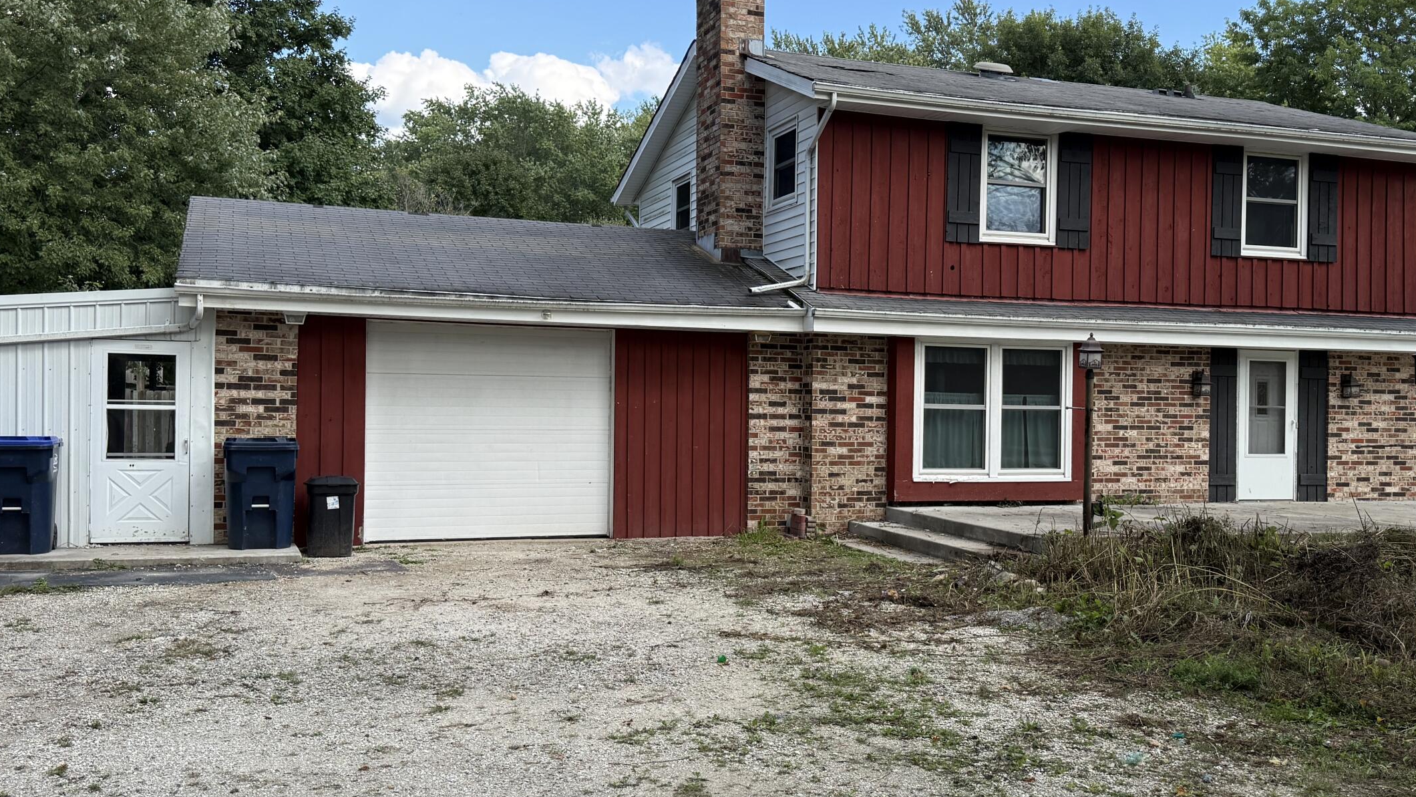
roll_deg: -0.9
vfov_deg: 32.0
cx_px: 803
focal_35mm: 37
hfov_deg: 53.8
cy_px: 412
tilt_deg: -0.1
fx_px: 1389
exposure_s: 1/1464
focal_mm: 6.76
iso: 100
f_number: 1.78
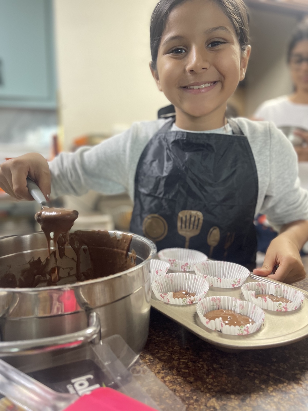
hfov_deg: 53.1
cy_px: 206
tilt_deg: -8.7
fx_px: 308
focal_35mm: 26
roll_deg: -0.3
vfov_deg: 67.3
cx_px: 154
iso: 200
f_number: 1.6
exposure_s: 1/50
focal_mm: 5.1
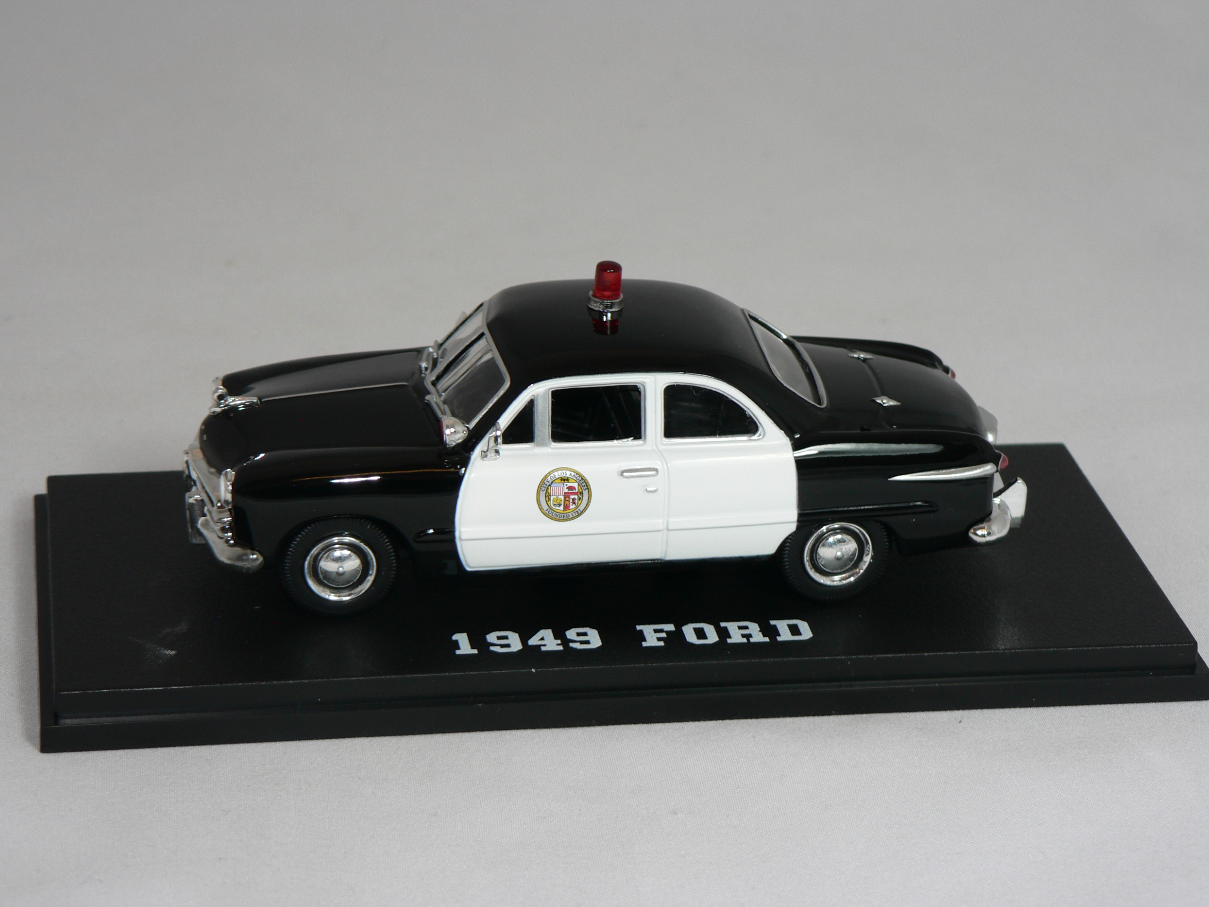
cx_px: 604
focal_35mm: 99
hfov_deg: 19.8
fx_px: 3458
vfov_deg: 14.9
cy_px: 454
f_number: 3.2
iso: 80
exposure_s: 1/60
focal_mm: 16.5
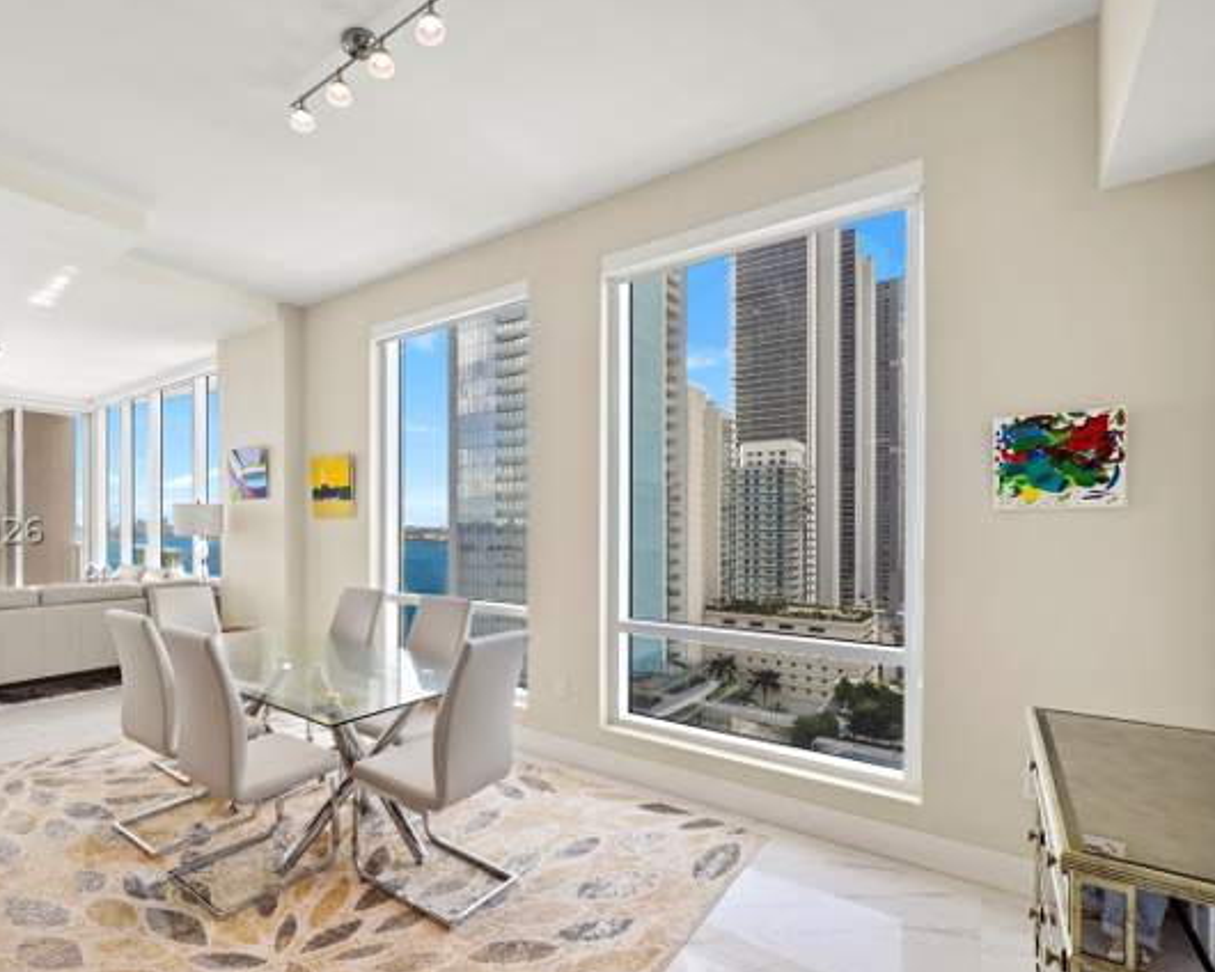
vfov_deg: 76.8
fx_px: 611
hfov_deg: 88.1
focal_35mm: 17
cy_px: 528
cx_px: 468
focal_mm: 12
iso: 200
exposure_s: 1/15
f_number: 8
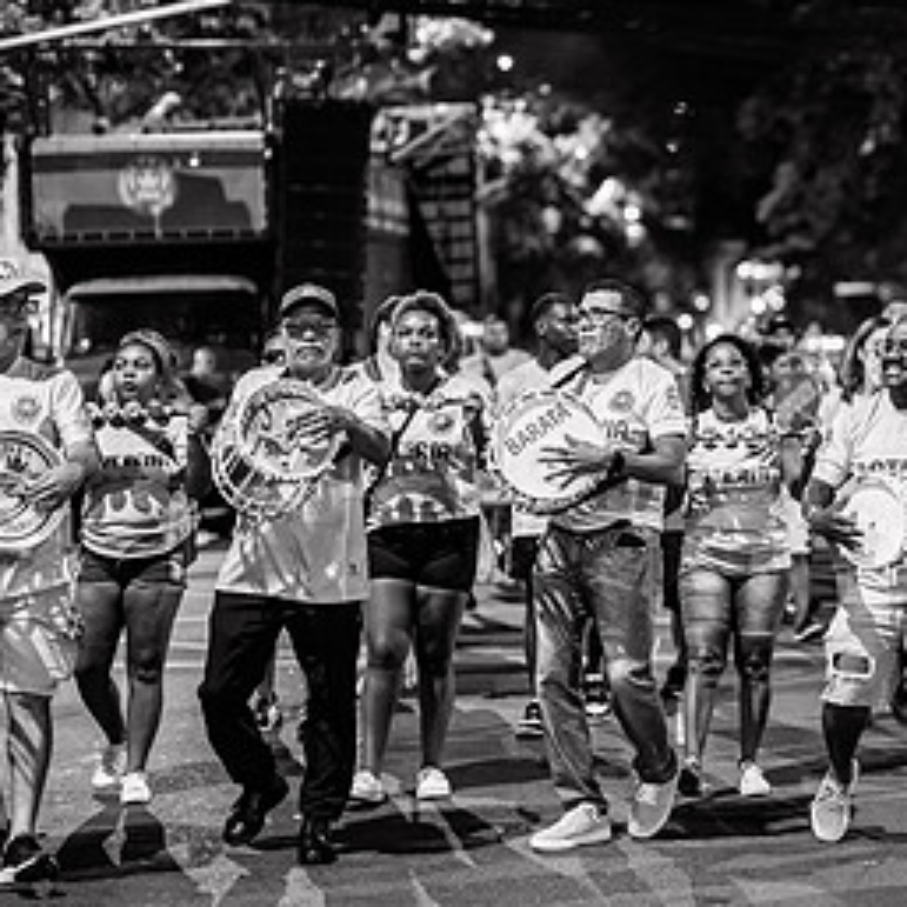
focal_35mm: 96
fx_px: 2846
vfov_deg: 18.1
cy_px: 376
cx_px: 900
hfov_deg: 17.7
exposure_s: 1/320
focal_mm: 50
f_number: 1.2
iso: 2500
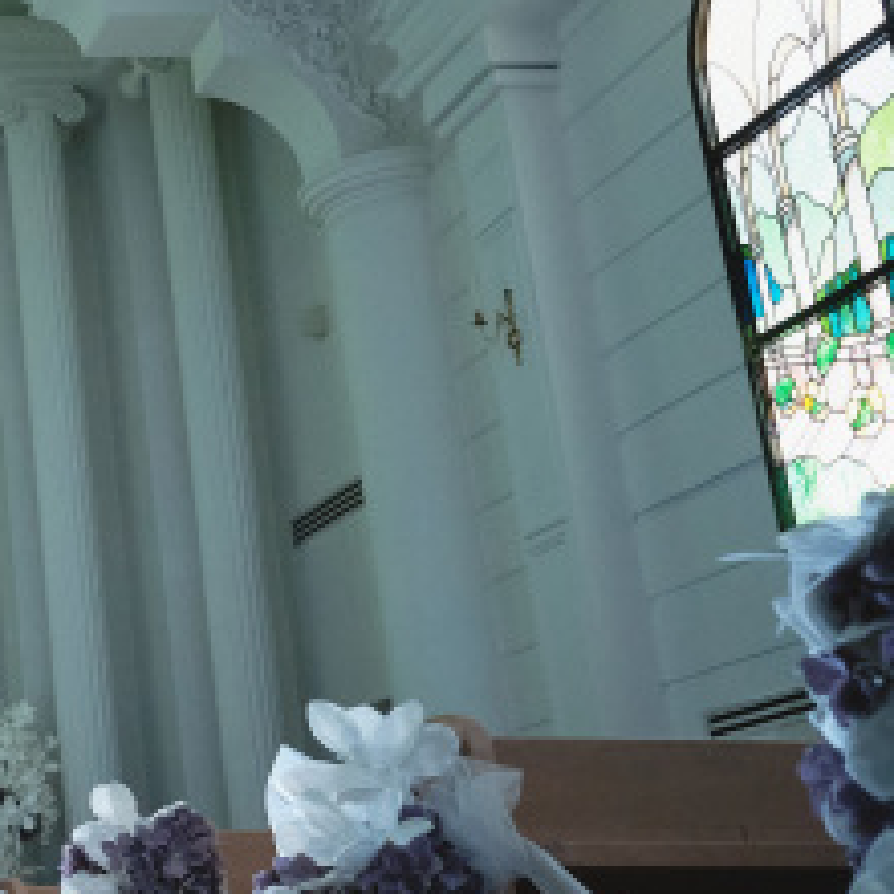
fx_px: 1899
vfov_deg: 26.5
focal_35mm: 65
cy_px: 412
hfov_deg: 21.5
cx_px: -500
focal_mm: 14
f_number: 2.8
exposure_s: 1/250
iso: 1600
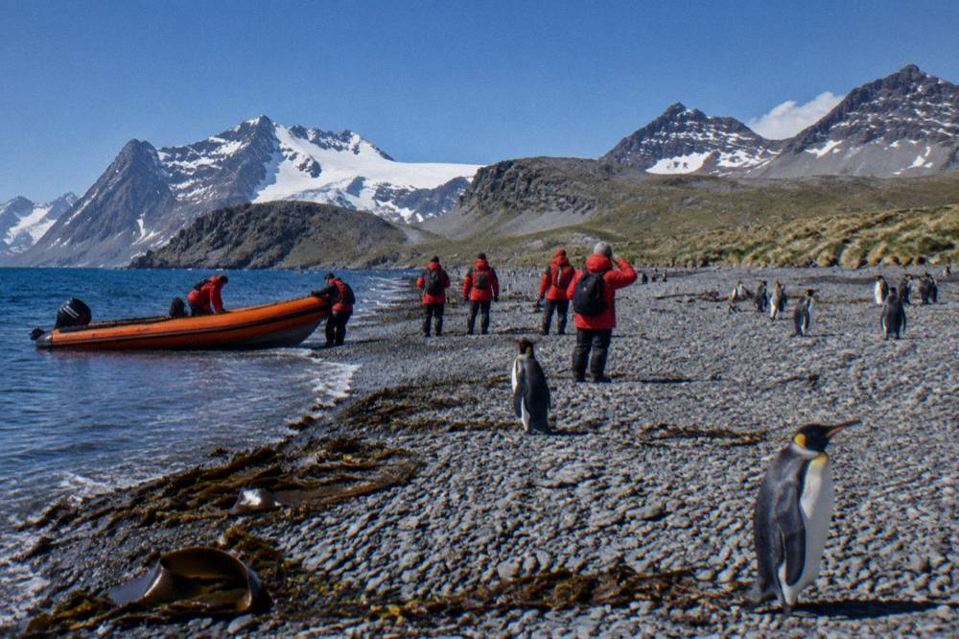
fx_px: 932
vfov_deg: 37.8
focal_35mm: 35
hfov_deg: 54.5
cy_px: 320
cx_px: 480
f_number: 8
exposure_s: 1/400
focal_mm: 35
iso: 400
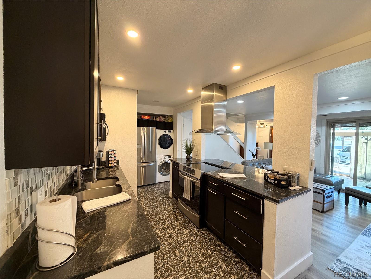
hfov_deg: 102.1
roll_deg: -0.4
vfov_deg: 85.7
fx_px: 150
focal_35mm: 14
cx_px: 186
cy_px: 140
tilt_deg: -1.3
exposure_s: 1/60
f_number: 2.2
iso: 320
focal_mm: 2.22
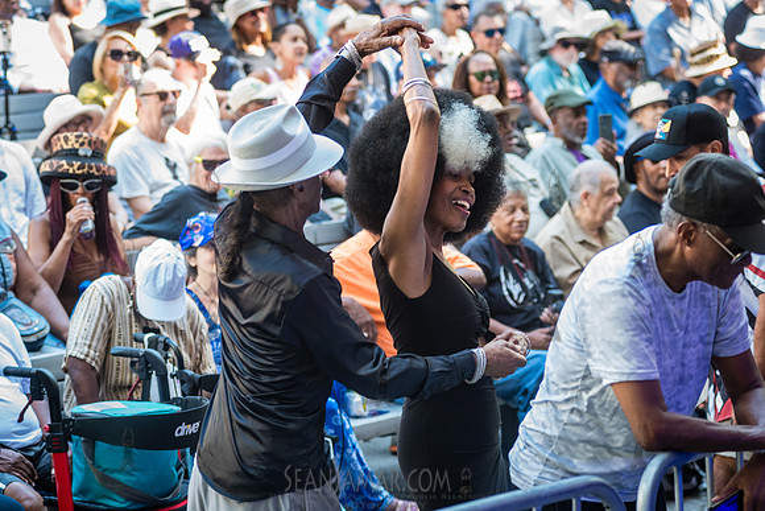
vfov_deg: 11.5
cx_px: 310
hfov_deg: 17.2
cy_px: 304
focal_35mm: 119
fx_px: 2527
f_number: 4
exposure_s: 1/250
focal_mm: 100
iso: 1600
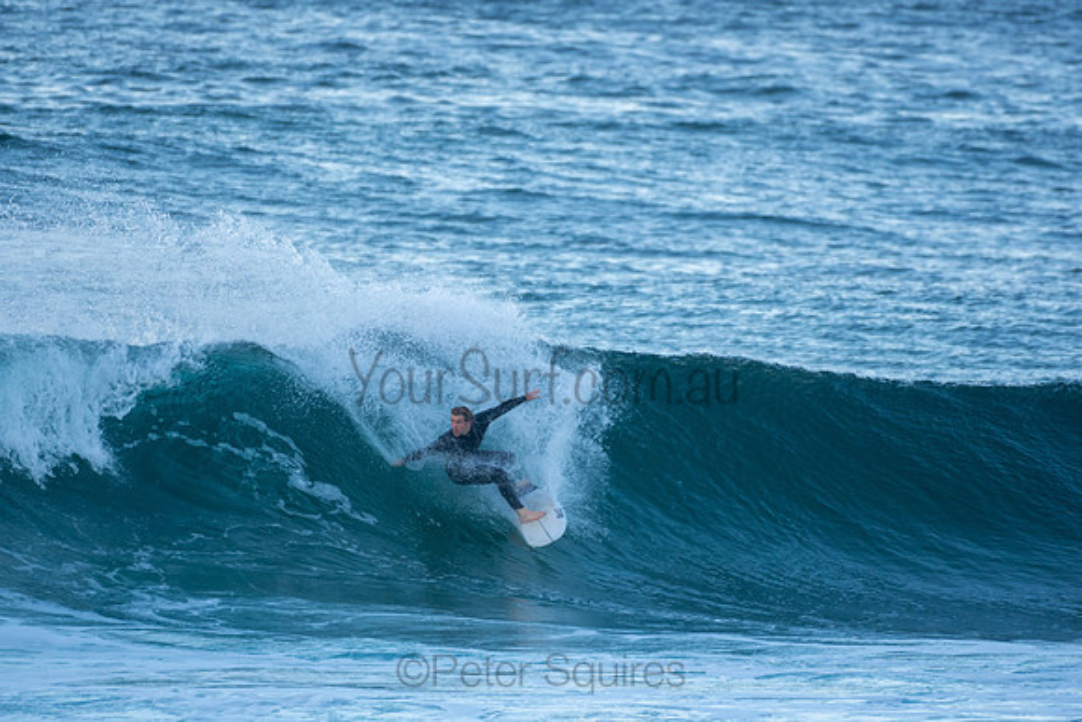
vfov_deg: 1.8
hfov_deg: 2.7
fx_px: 22546
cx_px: 541
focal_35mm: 750
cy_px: 361
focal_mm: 500
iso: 280
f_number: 5.6
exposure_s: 1/400
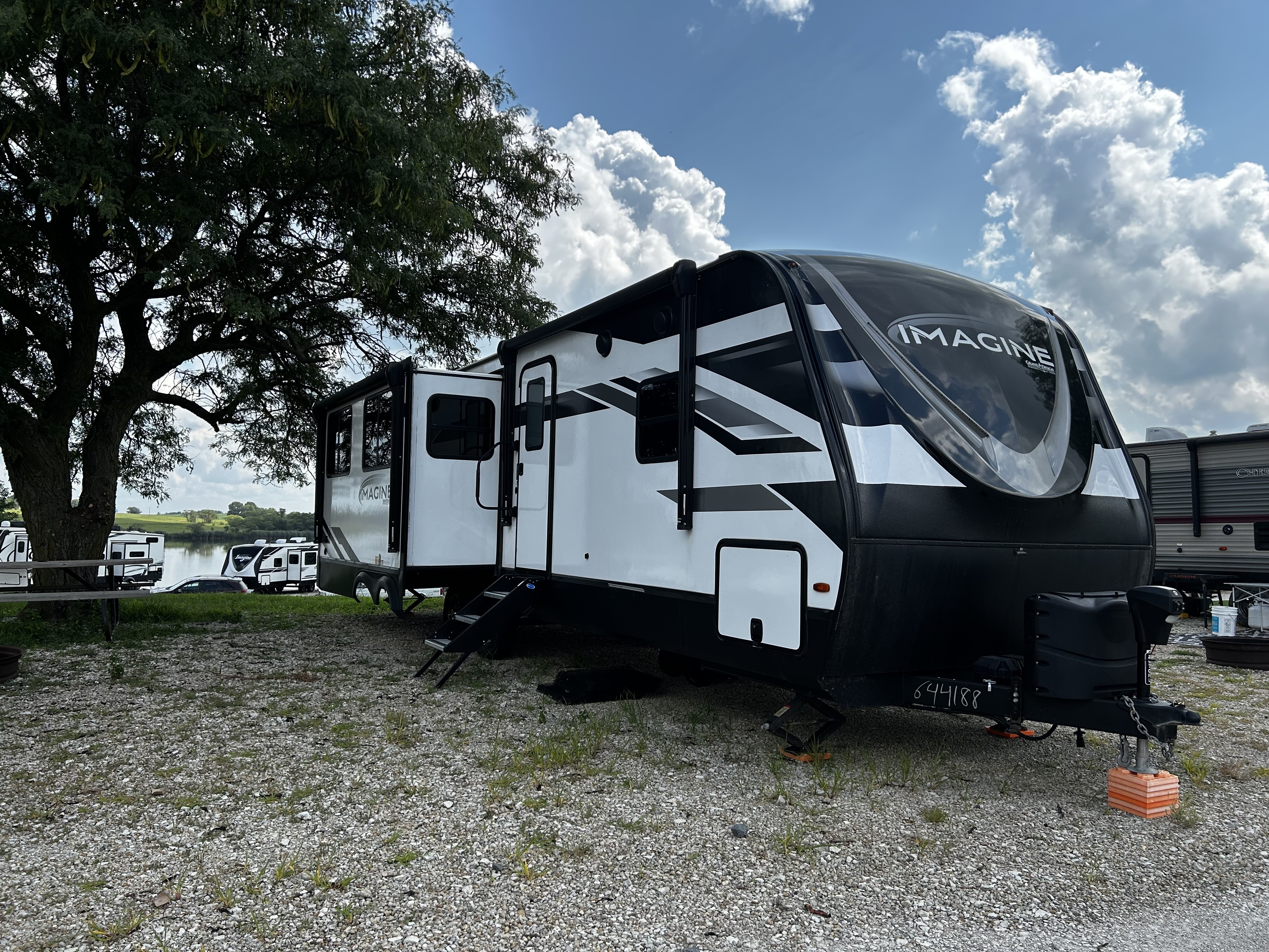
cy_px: 476
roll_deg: -1.4
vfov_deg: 53.1
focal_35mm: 26
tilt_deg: +3.8
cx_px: 634
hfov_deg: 67.3
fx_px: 953
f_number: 1.5
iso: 50
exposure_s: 1/2841
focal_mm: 5.7
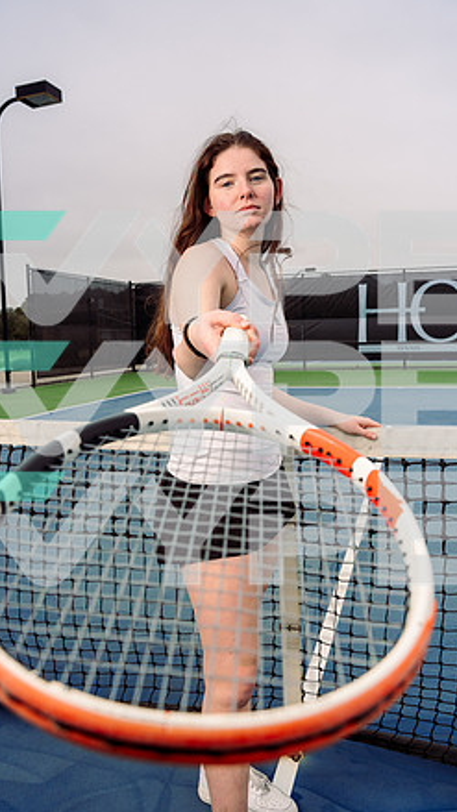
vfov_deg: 66.1
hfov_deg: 40.2
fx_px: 625
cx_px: 231
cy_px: 400
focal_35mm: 29
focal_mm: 27
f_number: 7.1
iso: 250
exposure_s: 1/250
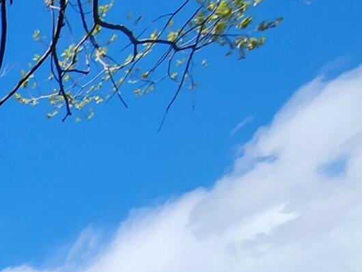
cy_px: 726
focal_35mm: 74
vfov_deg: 12.8
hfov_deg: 14.2
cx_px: -554
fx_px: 774
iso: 50
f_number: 2.2
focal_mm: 2.2
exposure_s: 1/1910
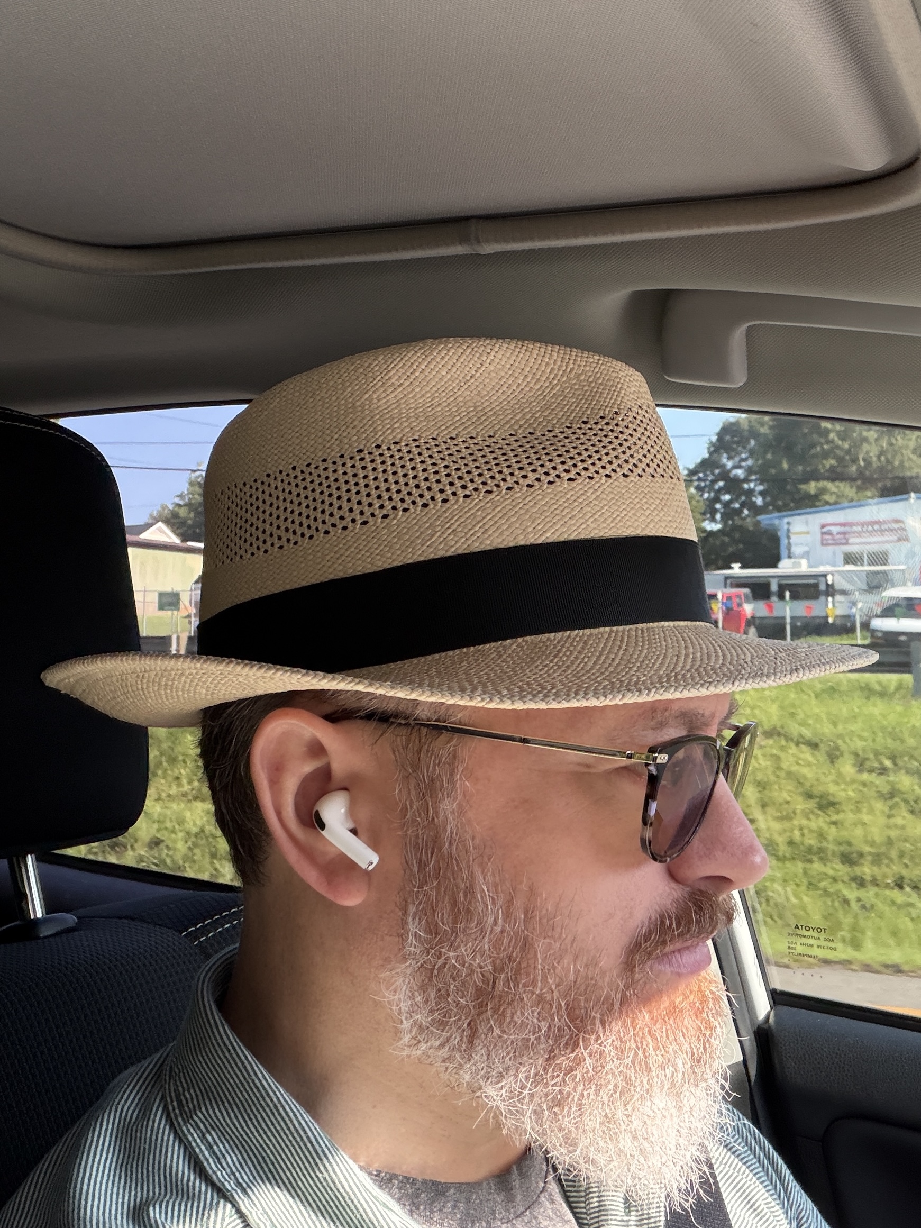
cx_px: 460
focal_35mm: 30
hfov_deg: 46.8
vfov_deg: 60.0
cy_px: 614
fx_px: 1064
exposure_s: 1/186
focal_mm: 2.71
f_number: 1.9
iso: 40
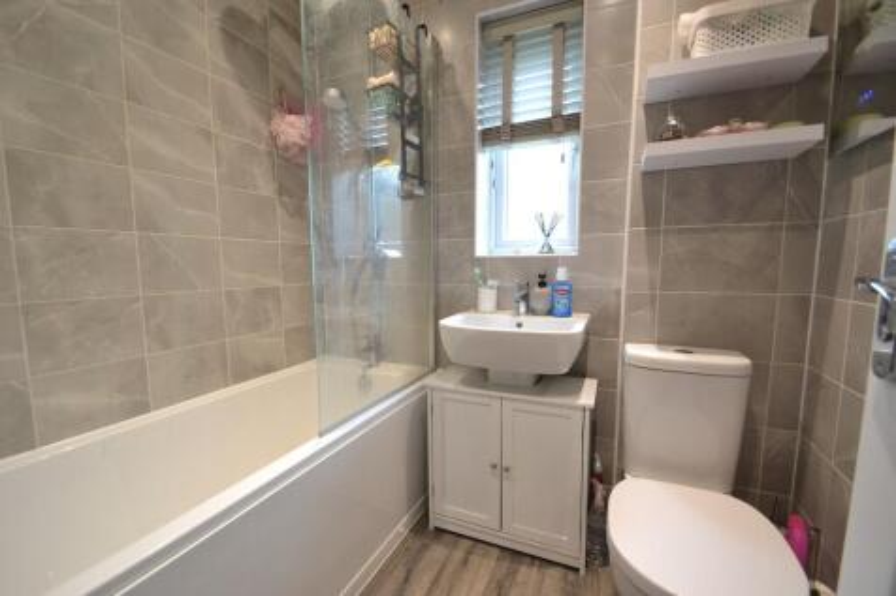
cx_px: 448
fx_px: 373
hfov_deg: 100.4
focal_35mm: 15
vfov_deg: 77.3
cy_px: 298
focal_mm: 10
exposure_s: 1/60
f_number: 4
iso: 400
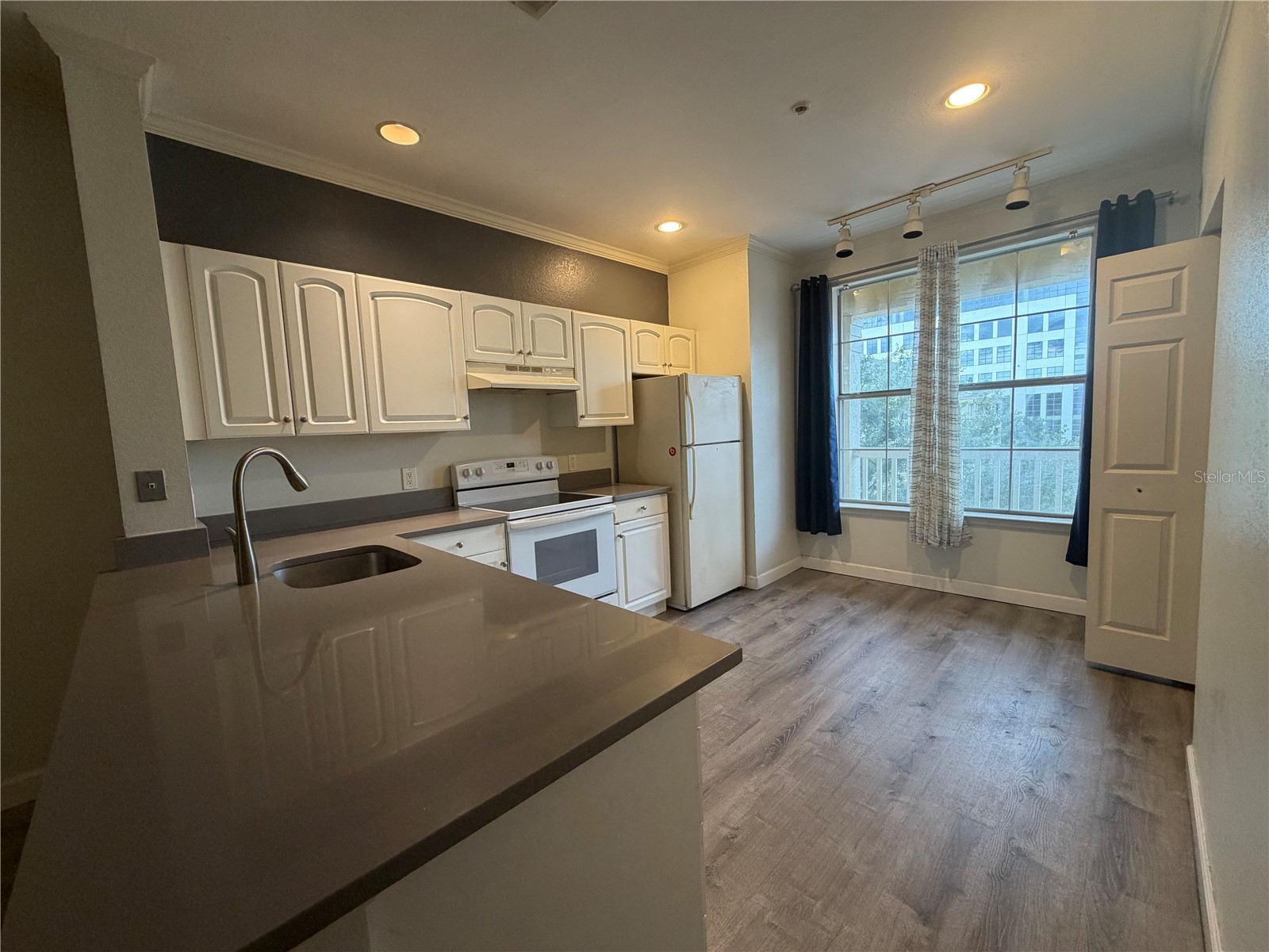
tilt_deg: -6.4
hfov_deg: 102.1
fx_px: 513
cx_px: 634
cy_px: 476
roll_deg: +2.7
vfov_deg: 85.7
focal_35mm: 14
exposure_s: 1/60
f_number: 2.2
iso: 160
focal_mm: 2.22
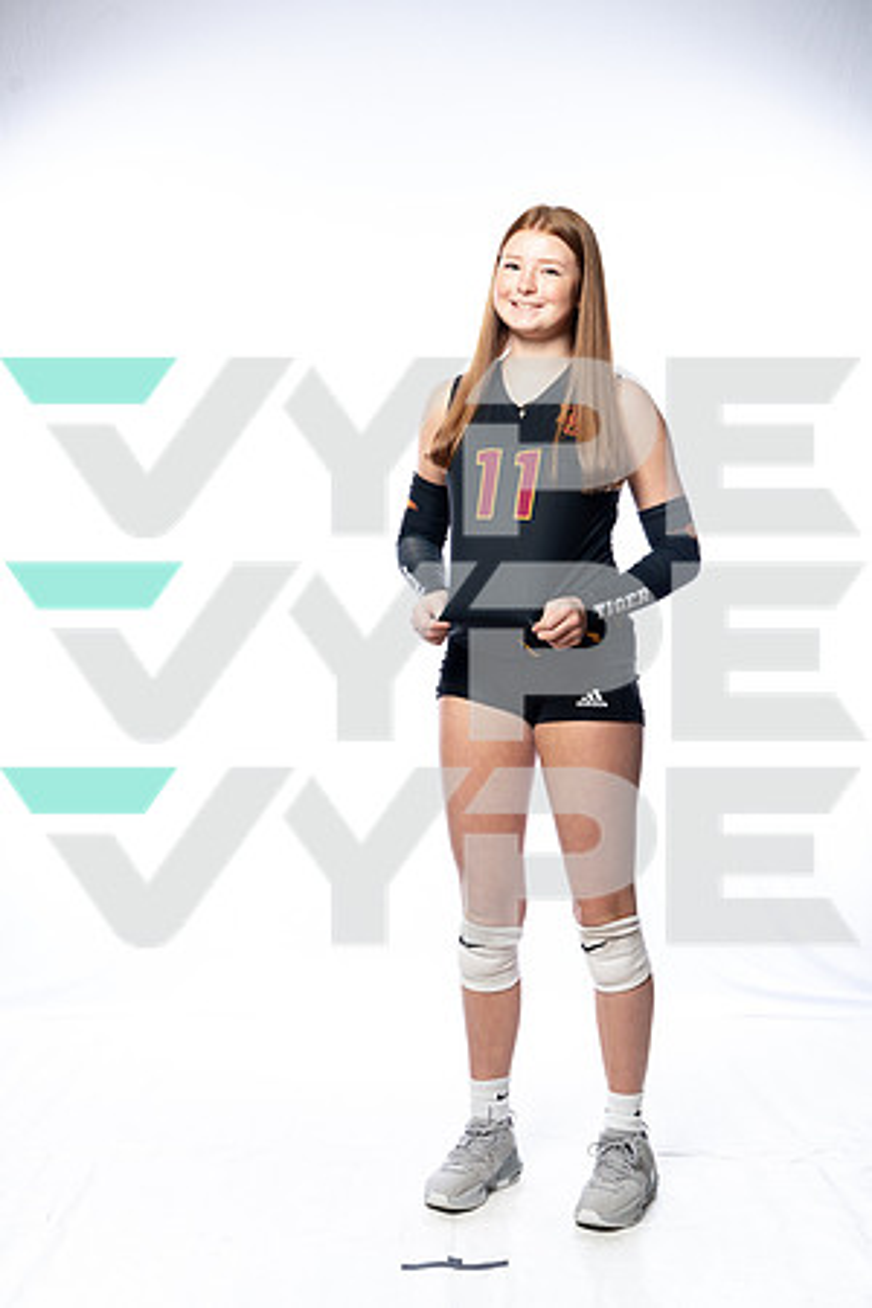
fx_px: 1817
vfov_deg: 39.6
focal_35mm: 50
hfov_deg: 27.0
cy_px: 654
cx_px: 436
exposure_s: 1/250
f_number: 5.6
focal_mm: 50
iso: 640
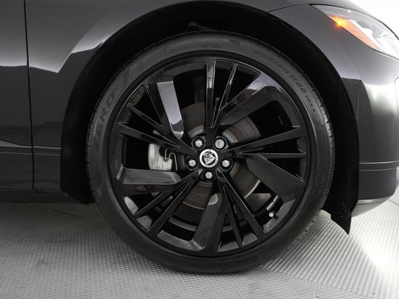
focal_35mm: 28
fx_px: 323
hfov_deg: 63.3
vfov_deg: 49.8
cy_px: 153
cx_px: 215
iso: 2500
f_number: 4.5
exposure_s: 1/50
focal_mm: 25
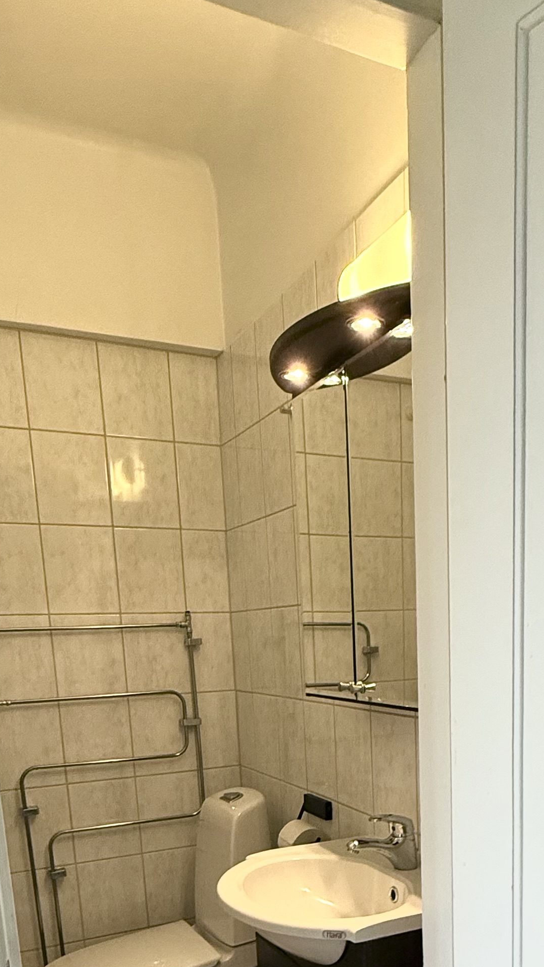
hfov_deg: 36.0
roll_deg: +1.4
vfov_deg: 55.7
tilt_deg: -11.4
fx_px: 821
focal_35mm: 32
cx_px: 392
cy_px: 803
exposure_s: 1/100
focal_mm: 2.22
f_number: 2.2
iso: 320
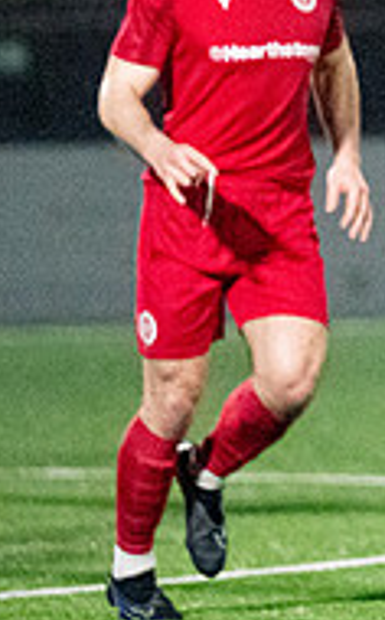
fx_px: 12412
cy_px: 112
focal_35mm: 736
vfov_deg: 2.9
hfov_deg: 1.8
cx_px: 703
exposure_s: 1/1000
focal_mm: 160
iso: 8000
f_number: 2.8
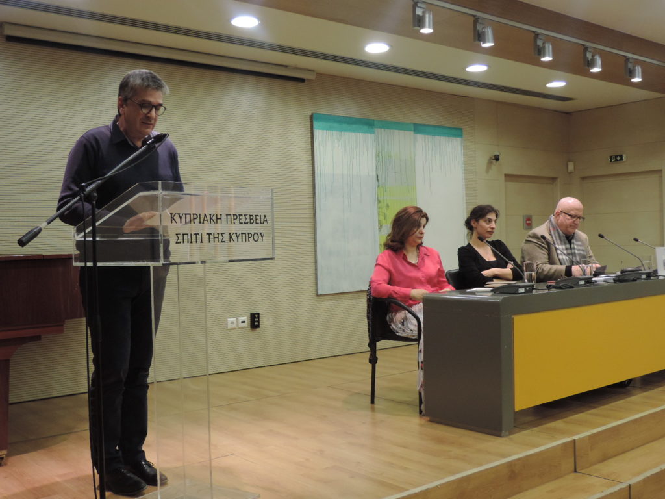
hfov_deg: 46.8
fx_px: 768
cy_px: 250
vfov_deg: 36.0
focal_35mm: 40
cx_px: 332
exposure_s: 1/40
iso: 400
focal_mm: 7.1
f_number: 3.3
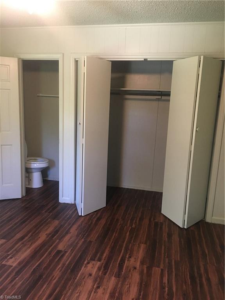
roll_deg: -2.6
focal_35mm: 29
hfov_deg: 48.2
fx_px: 251
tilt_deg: -11.3
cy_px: 150
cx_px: 112
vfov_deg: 61.7
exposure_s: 1/24
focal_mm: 4.15
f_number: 2.2
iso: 200
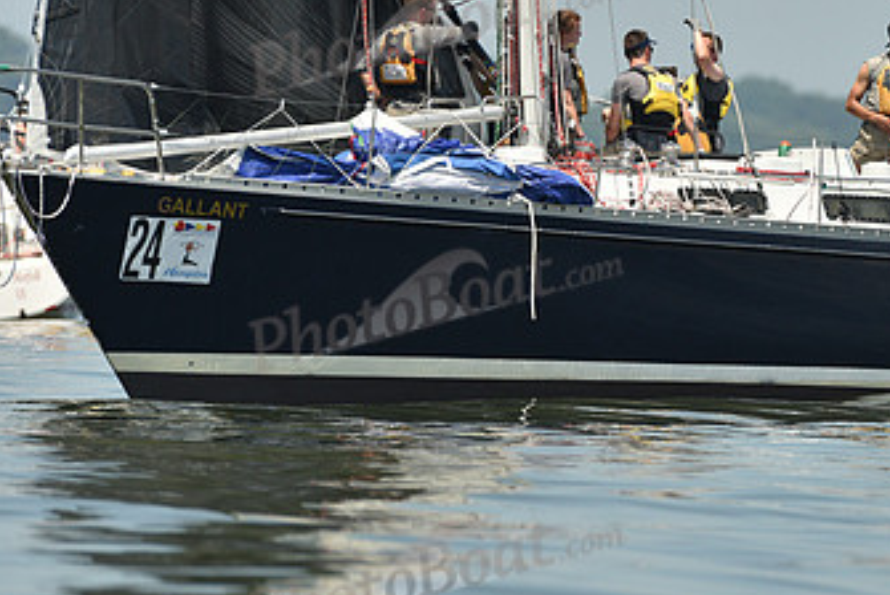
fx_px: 25683
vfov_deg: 1.3
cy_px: 129
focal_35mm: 1038
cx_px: 762
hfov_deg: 2.0
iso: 320
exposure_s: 1/1600
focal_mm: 600
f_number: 7.1
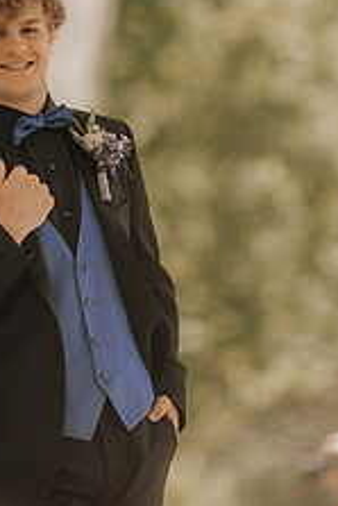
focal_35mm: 317
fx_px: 4457
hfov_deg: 4.3
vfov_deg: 6.5
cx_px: 14
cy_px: 100
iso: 32
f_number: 1.4
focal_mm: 105
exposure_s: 1/400
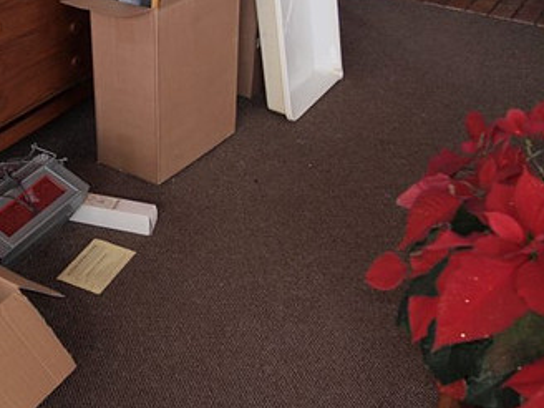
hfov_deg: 34.9
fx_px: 833
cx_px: 96
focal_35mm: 53
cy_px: 173
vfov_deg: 27.5
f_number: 3.6
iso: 400
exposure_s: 1/60
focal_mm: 15
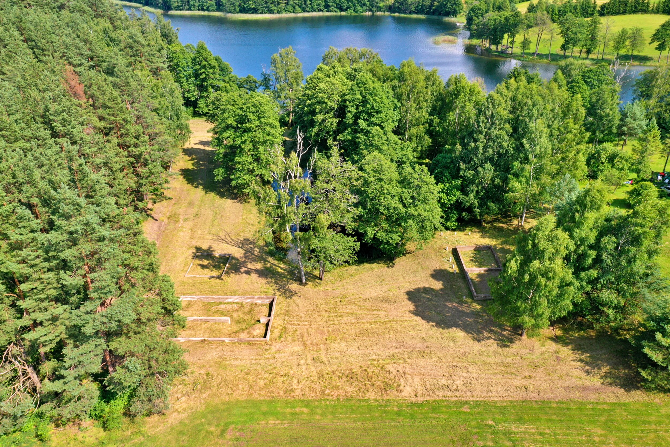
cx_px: 335
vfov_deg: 46.4
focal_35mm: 28
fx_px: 521
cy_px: 224
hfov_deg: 65.5
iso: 100
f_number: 11
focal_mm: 10.26
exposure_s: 1/8
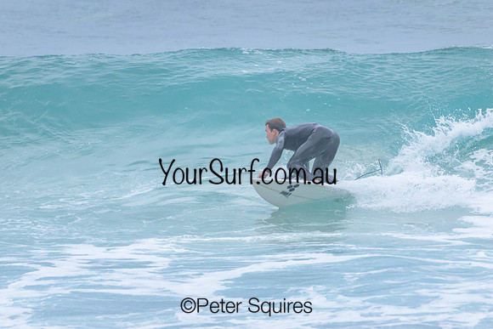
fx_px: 12327
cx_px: 246
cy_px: 164
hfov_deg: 2.3
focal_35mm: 900
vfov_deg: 1.5
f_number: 11
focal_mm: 900
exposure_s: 1/2000
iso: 1800
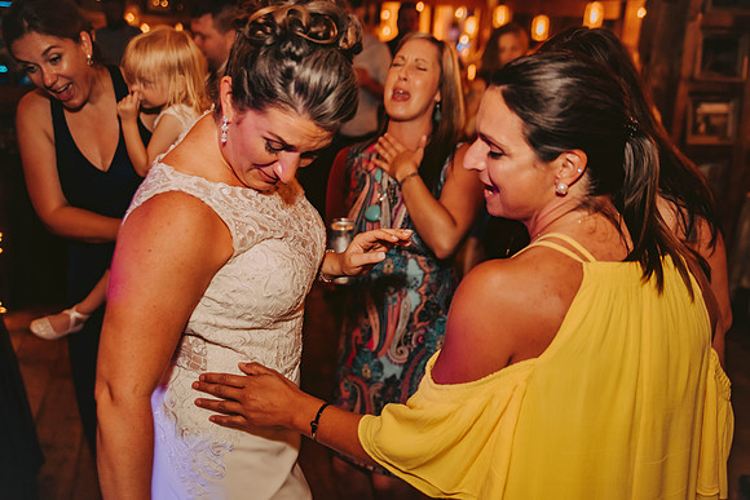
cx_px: 375
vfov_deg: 31.9
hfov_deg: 46.4
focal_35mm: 42
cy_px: 250
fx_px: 875
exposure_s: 1/125
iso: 1250
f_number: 2.8
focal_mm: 42
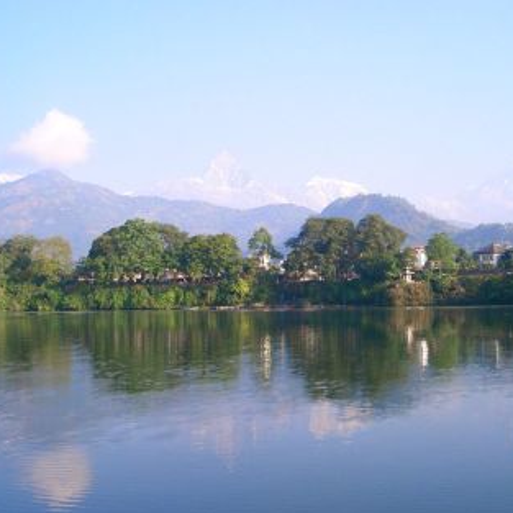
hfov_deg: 35.9
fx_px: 788
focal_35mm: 47
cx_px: 304
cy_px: 259
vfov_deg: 36.1
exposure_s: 1/320
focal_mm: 8
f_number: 4.8
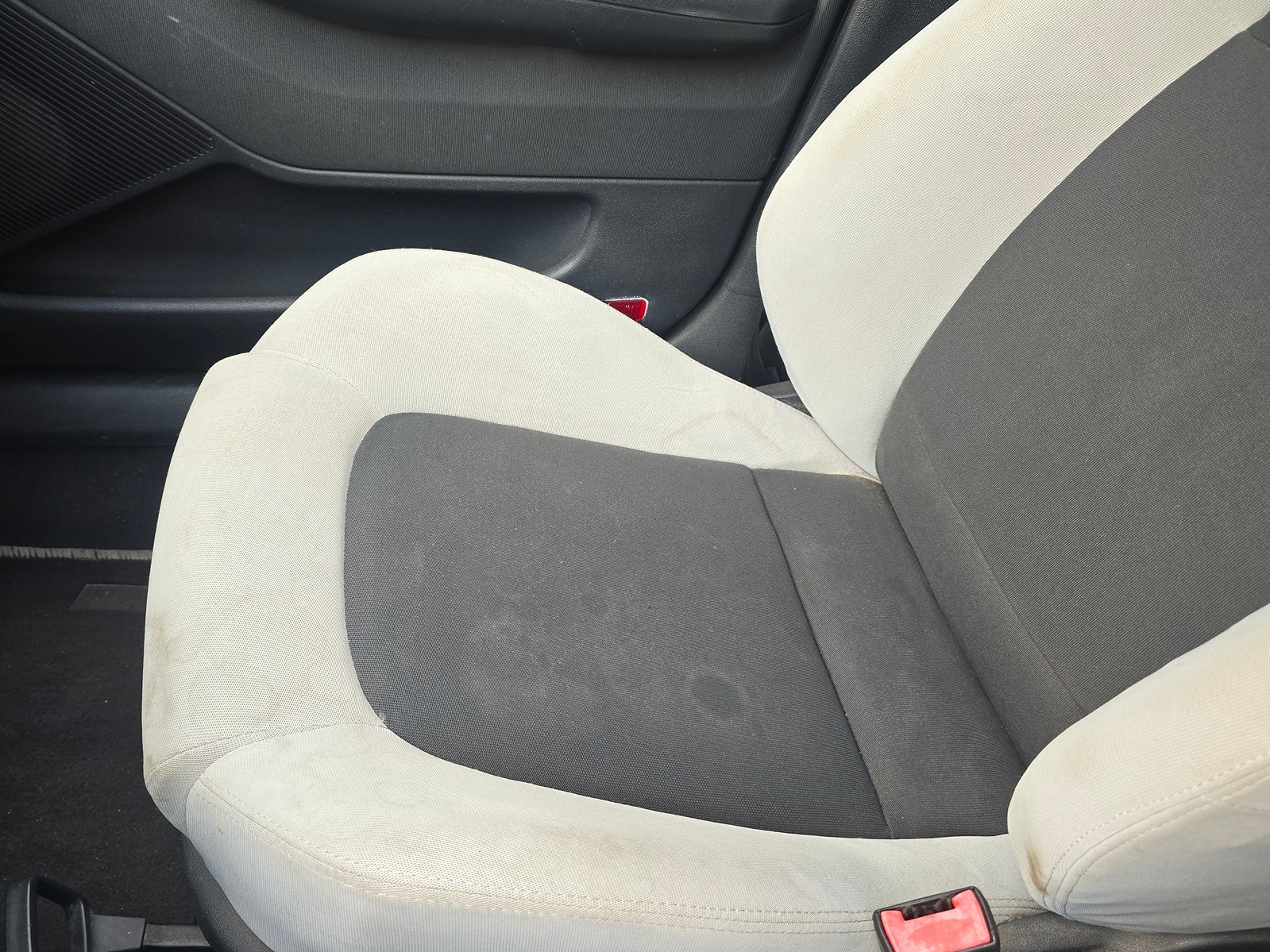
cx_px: 496
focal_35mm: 29
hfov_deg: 61.0
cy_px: 466
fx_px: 1064
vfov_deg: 48.2
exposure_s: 1/100
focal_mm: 6.3
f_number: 1.7
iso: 125
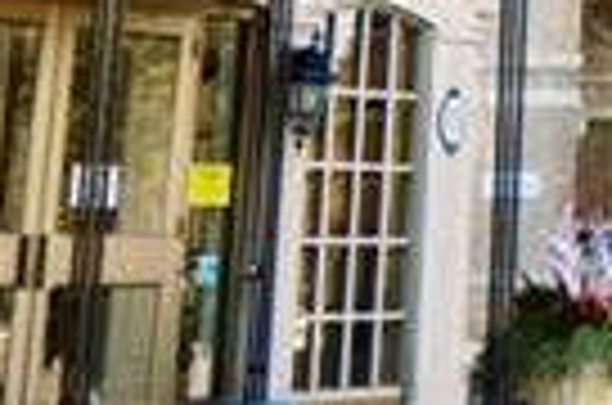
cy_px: -472
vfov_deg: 9.6
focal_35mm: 130
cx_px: 994
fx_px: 2203
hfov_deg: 14.4
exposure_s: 1/200
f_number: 5
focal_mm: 11.5
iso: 100
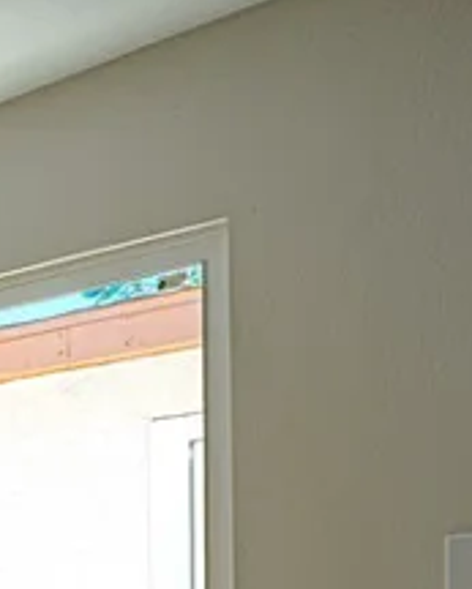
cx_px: -873
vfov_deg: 22.4
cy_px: 667
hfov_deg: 11.9
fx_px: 1396
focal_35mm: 80
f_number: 11
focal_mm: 12
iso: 100
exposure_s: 1/1.43
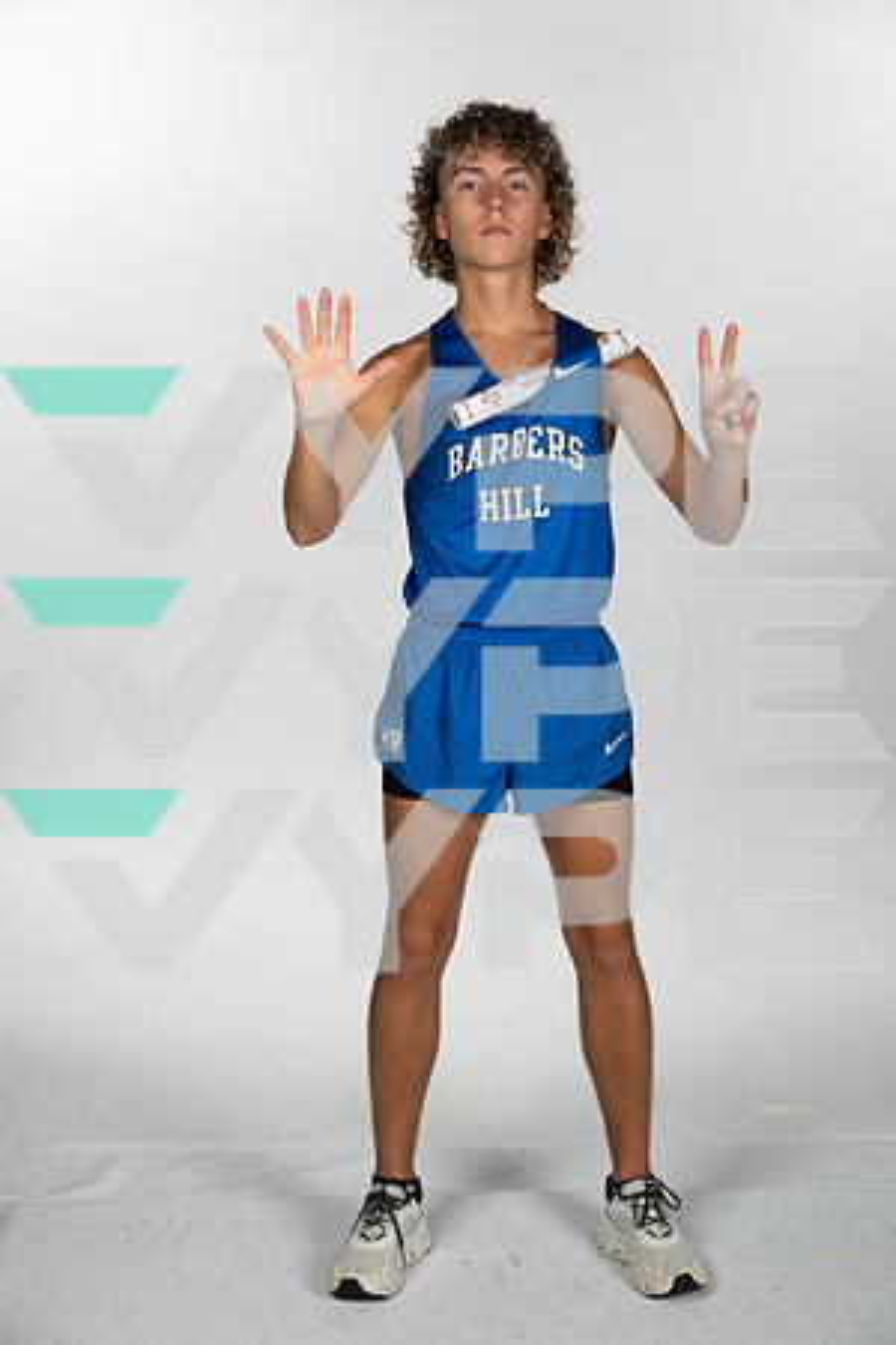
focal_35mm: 65
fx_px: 2426
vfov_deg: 31.0
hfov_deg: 20.9
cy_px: 672
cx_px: 448
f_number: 7.1
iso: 250
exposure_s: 1/500
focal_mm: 65
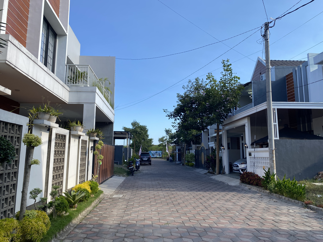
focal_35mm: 26
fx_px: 243
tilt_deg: +8.1
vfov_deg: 53.1
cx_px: 162
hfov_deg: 67.3
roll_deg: -0.6
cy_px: 121
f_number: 1.8
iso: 32
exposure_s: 1/1504
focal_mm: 4.25
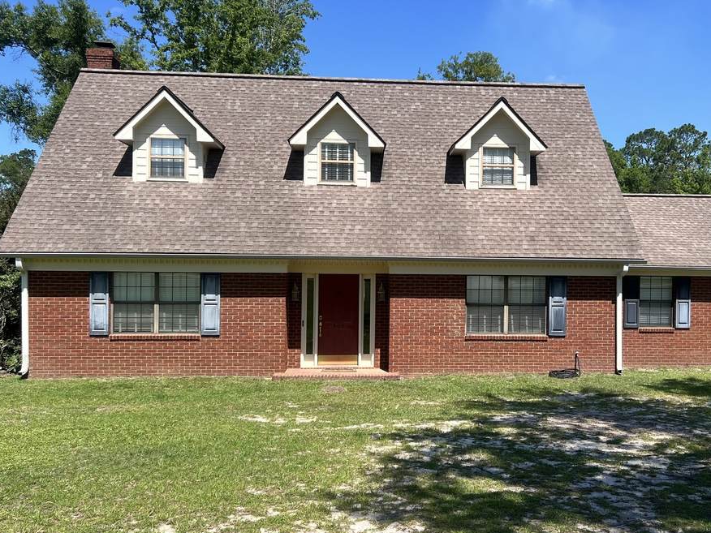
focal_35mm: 38
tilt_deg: -0.5
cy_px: 272
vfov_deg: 37.7
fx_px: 781
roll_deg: +0.6
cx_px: 422
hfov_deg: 48.7
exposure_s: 1/3831
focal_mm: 5.7
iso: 50
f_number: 1.5
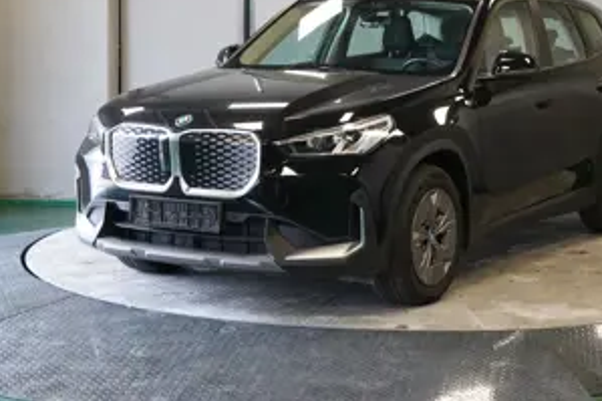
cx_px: 403
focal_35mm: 77
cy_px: 83
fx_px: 1287
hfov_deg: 26.2
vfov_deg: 17.6
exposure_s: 1/160
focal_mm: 48
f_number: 4.5
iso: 2000
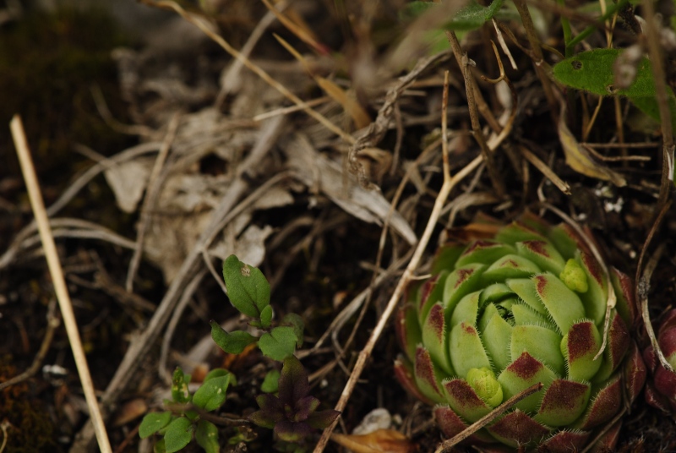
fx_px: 2398
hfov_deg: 16.0
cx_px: 338
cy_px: 226
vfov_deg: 10.8
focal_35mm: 128
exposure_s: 1/250
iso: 200
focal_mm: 85
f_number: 8
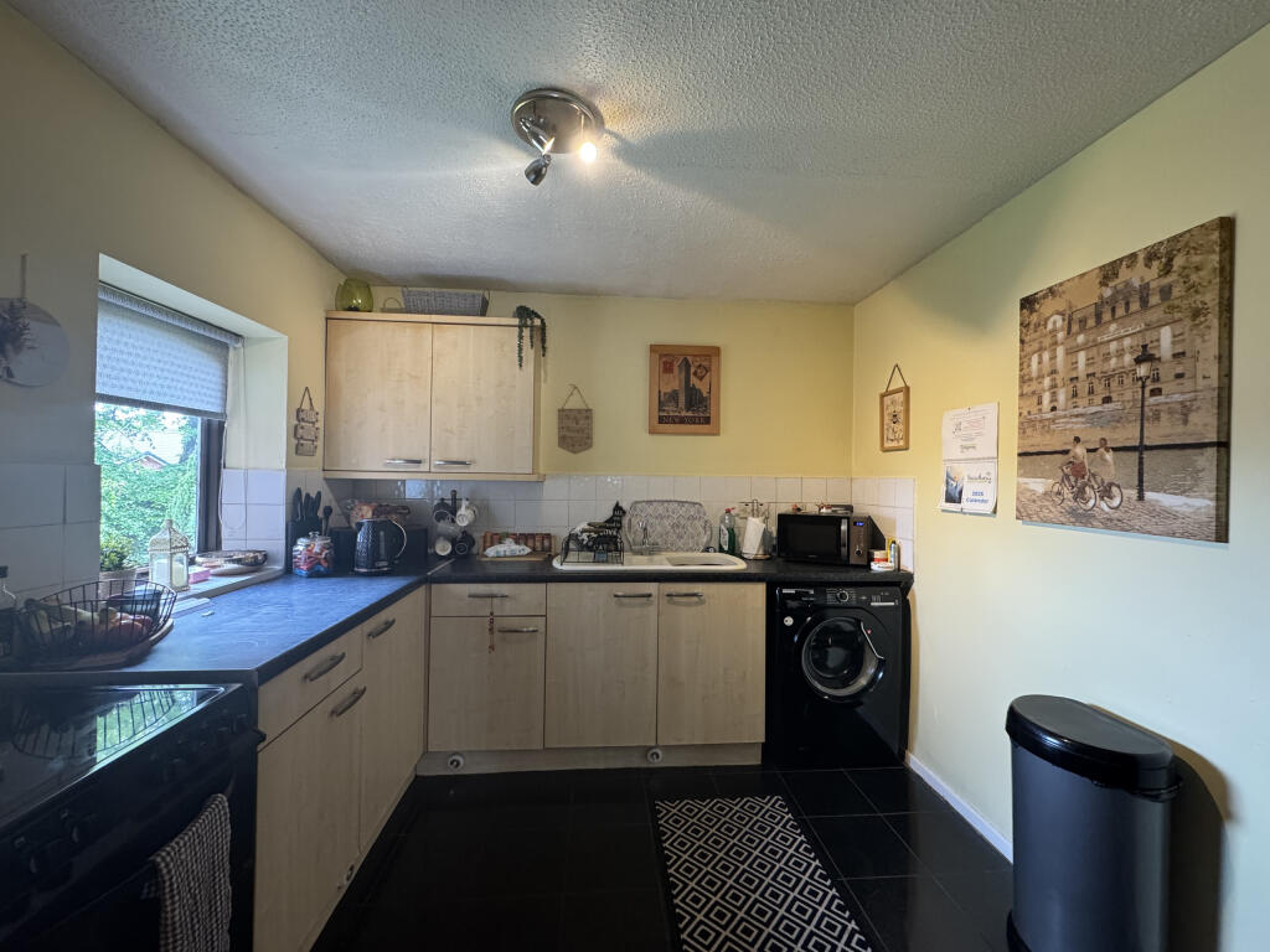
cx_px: 635
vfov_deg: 85.7
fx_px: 514
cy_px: 476
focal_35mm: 14
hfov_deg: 102.1
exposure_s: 1/50
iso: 320
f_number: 2.2
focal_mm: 2.22
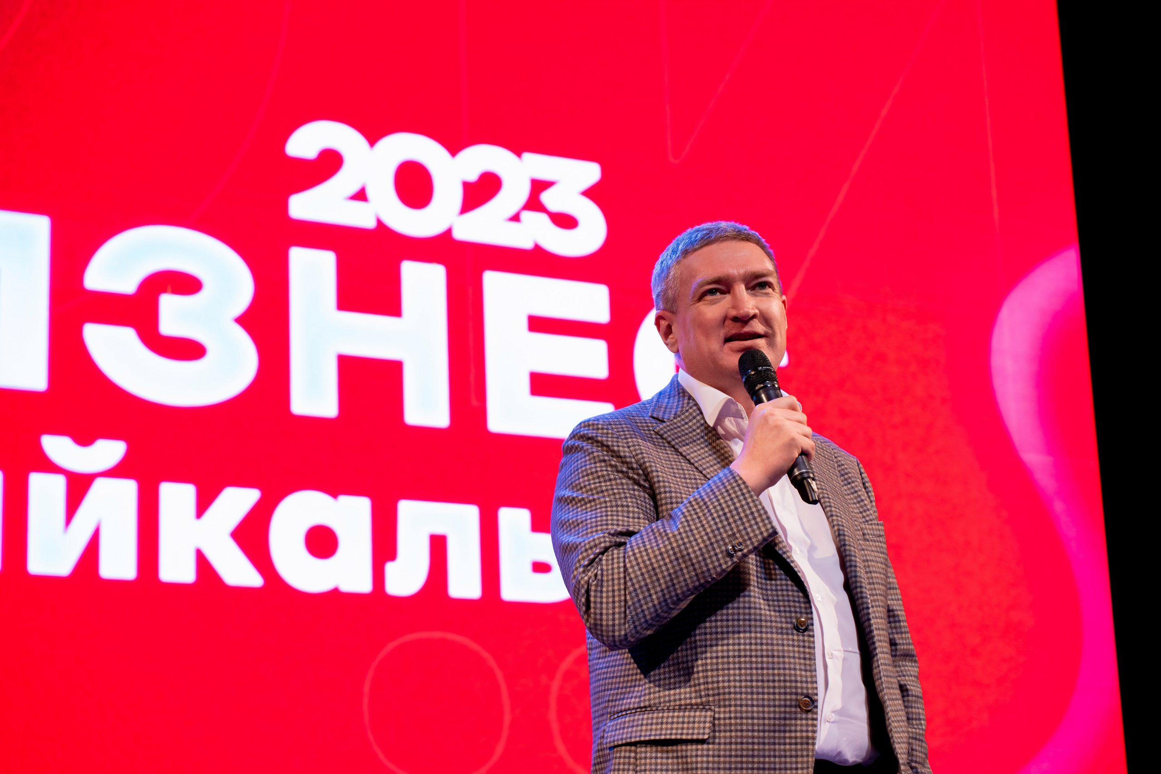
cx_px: 580
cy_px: 387
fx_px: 2419
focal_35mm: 75
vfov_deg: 18.2
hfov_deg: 27.0
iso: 1000
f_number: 4
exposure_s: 1/160
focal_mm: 75
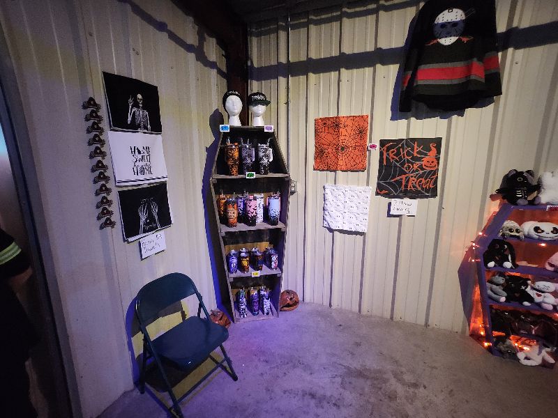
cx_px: 279
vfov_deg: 89.9
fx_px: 210
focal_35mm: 13
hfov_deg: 106.2
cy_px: 209
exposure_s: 1/24
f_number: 2.2
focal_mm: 1.7
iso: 640
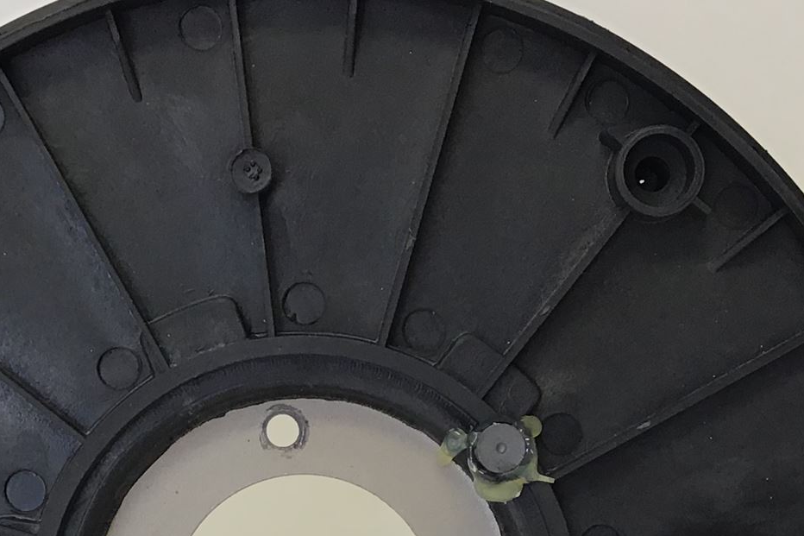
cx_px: 304
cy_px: 601
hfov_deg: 25.6
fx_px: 1764
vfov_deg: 16.7
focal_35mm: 79
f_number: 2.4
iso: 25
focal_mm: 3.3
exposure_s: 1/40
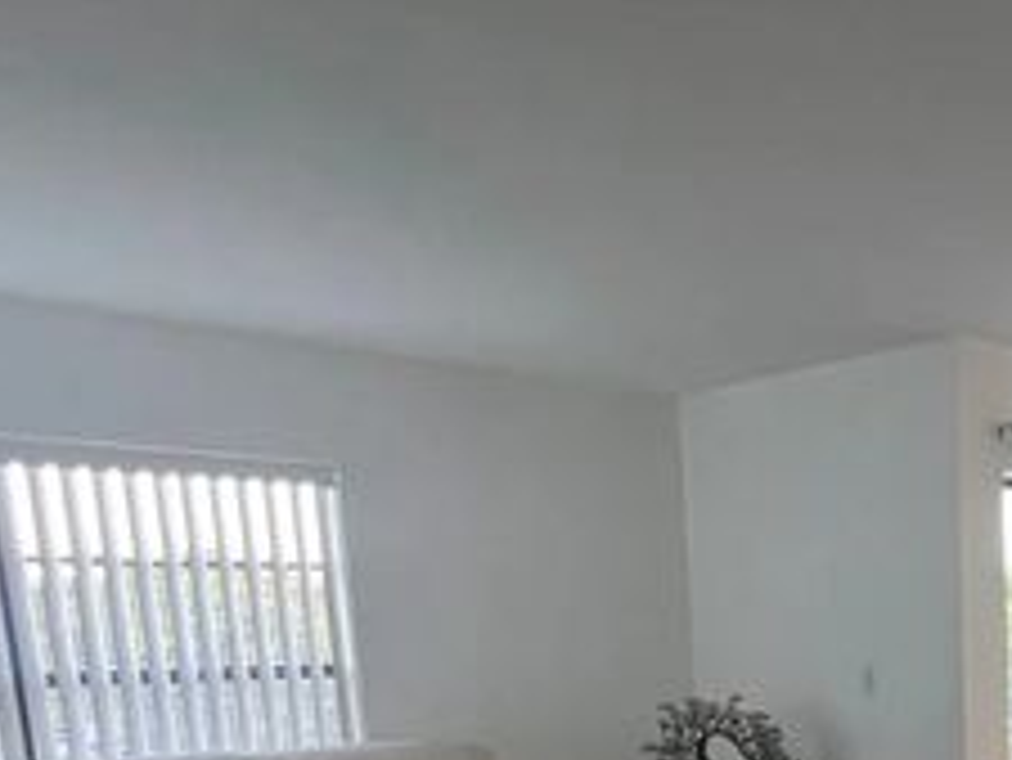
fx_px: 1082
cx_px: 1124
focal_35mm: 37
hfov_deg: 40.2
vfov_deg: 33.9
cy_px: 823
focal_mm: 1.57
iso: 200
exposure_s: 1/120
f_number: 1.8
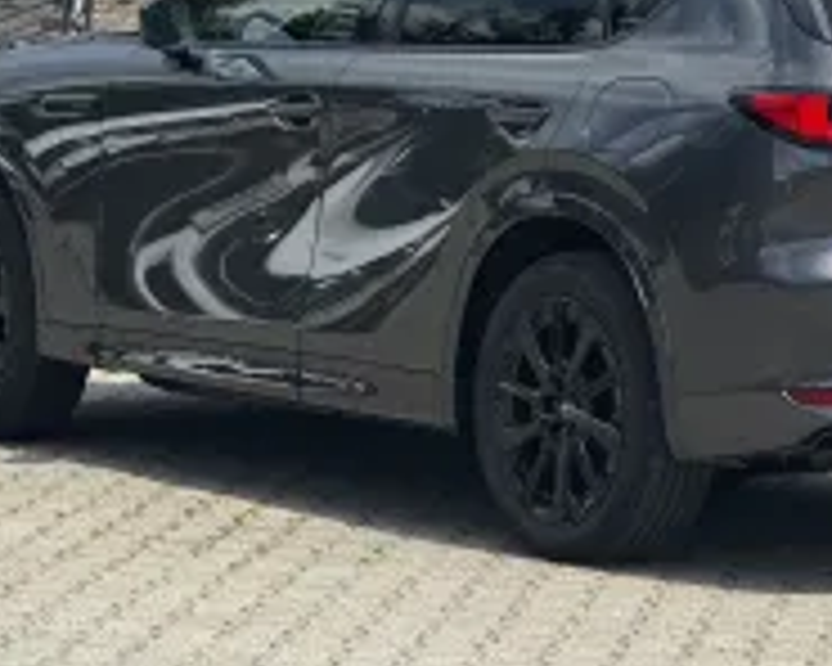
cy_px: 126
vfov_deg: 6.8
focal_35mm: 228
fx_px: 5614
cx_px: 630
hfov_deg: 8.5
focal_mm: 15.66
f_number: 2.8
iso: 50
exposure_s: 1/700
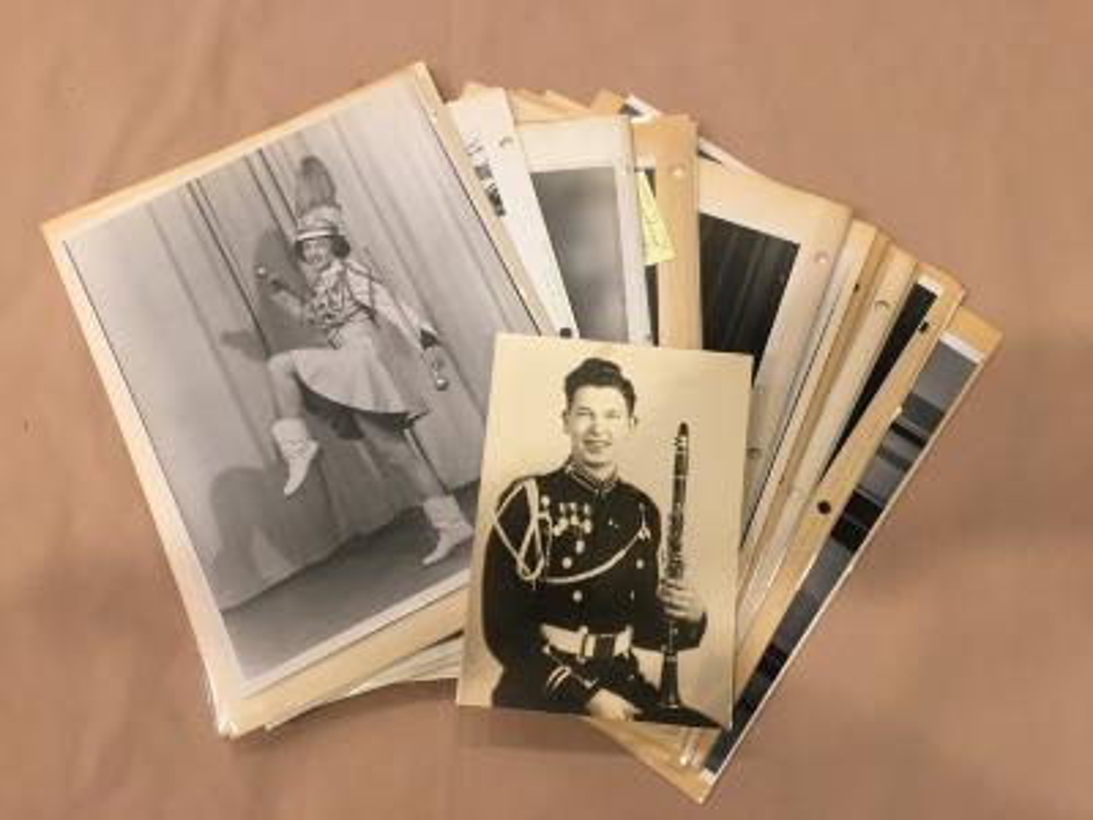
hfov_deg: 61.7
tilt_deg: -79.3
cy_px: 410
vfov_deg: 48.2
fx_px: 916
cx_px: 546
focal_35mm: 29
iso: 80
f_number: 2.2
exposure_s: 1/30
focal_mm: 4.15
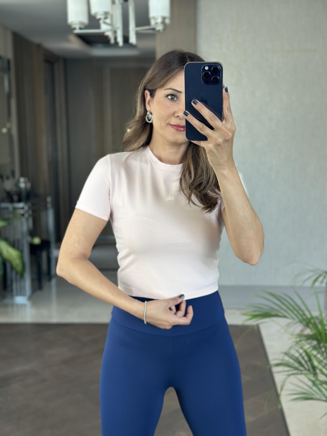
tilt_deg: -17.6
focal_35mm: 48
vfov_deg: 39.7
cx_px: 164
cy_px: 218
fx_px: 605
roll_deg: +0.6
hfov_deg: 30.3
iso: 125
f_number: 1.78
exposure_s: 1/97
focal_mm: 6.86
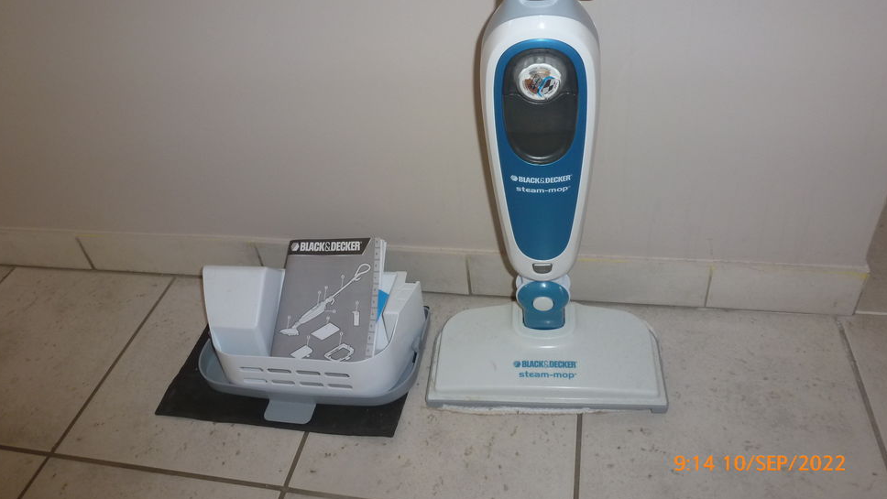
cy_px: 189
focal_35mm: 27
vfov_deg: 42.6
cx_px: 445
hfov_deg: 69.8
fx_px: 635
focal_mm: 4.3
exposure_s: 1/60
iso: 125
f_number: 3.3
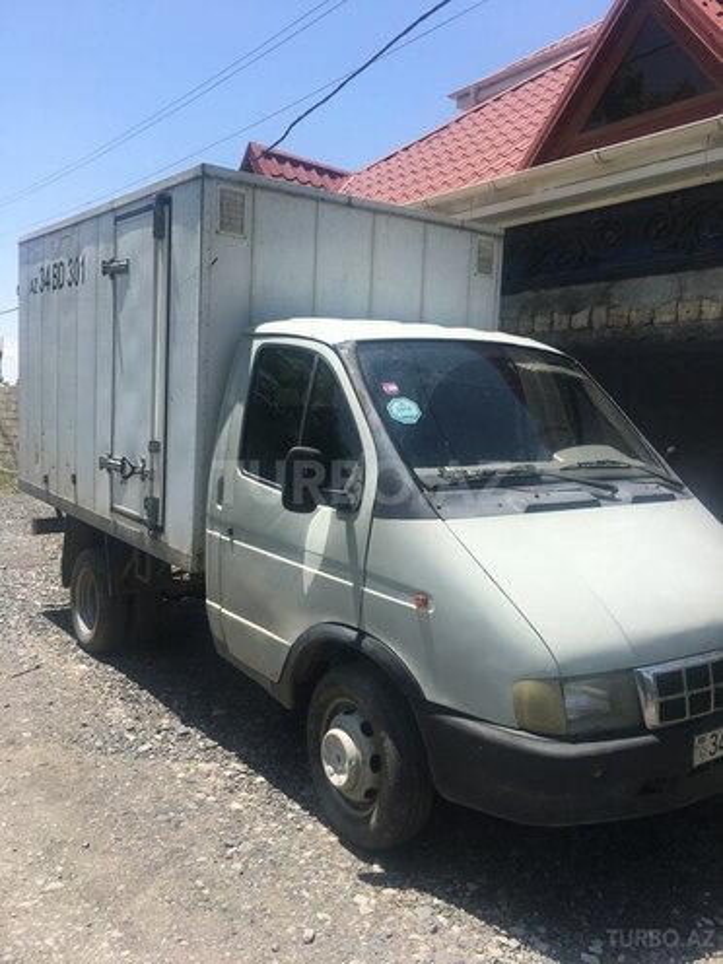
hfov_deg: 48.2
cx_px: 362
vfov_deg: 61.7
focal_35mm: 29
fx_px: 808
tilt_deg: -2.3
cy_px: 482
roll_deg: -2.6
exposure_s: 1/1508
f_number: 2.2
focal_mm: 4.15
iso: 25
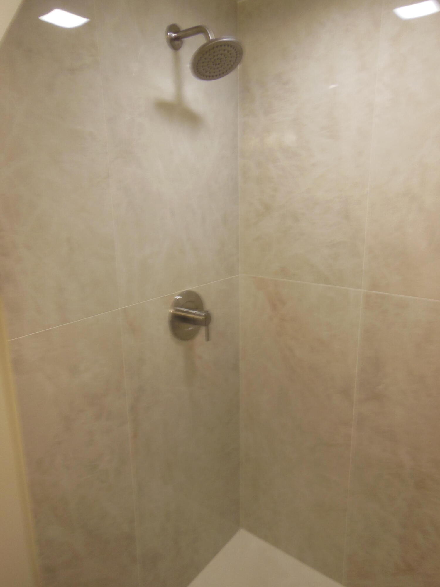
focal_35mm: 25
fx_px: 424
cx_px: 220
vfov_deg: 69.4
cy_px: 294
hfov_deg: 54.9
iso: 160
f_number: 3.5
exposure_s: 1/30
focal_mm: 4.5
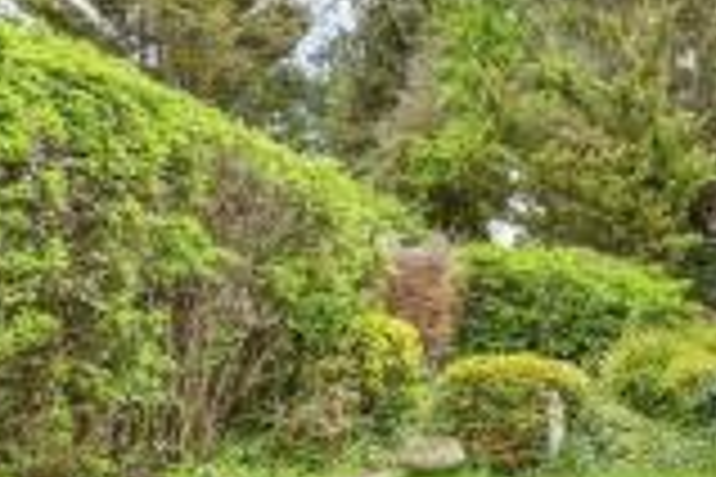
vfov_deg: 29.7
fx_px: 895
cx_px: 784
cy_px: 317
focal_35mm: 45
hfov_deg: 36.9
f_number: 8
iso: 160
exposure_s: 1/80
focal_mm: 10
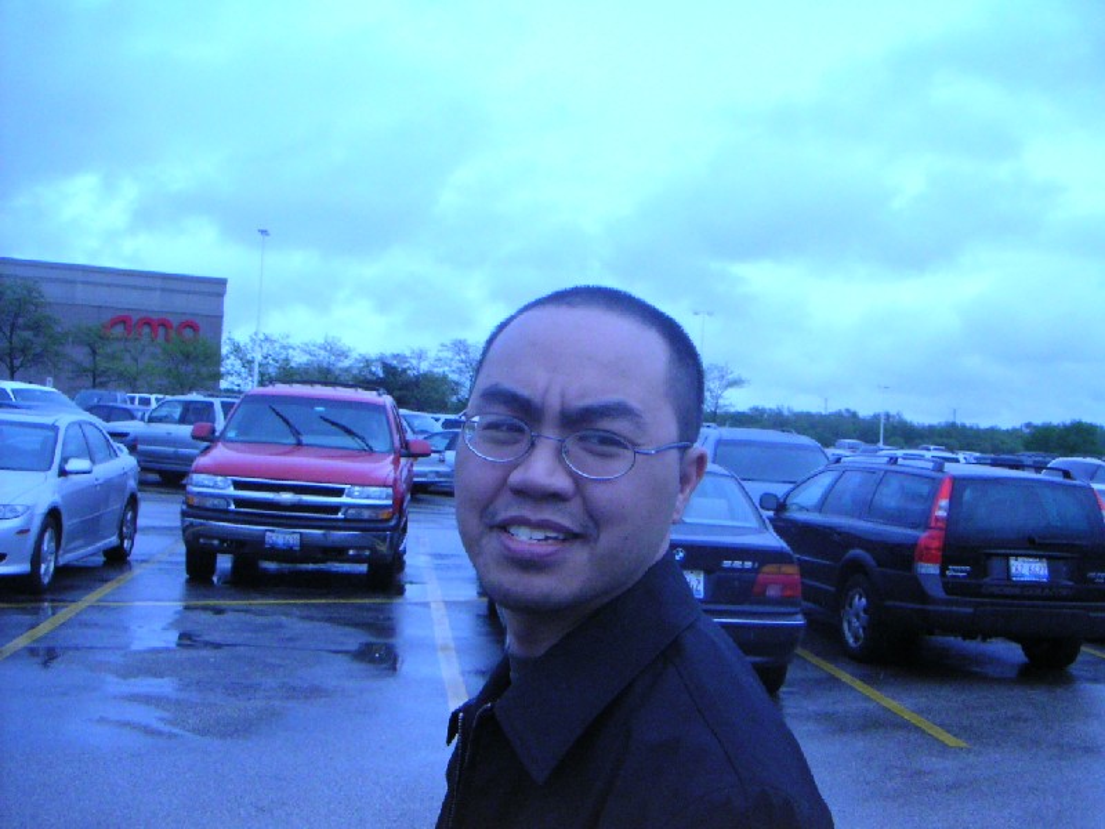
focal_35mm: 40
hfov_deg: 46.8
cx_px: 552
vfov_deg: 36.0
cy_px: 414
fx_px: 1277
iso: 400
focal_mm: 5.3
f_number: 6.7
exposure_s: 1/750
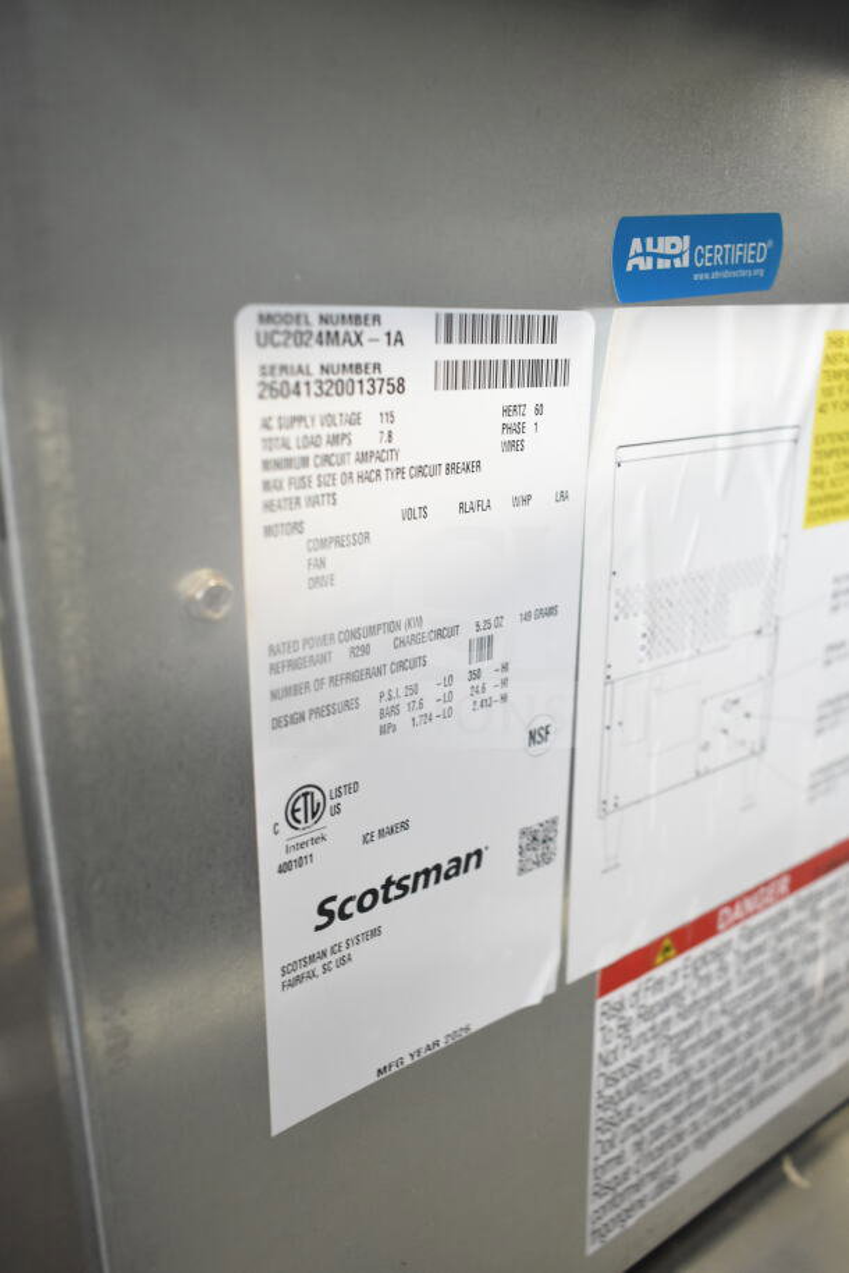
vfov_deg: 61.9
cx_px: 424
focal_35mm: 30
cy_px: 636
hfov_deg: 43.6
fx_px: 1060
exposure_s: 1/30
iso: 1600
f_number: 3.8
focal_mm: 20
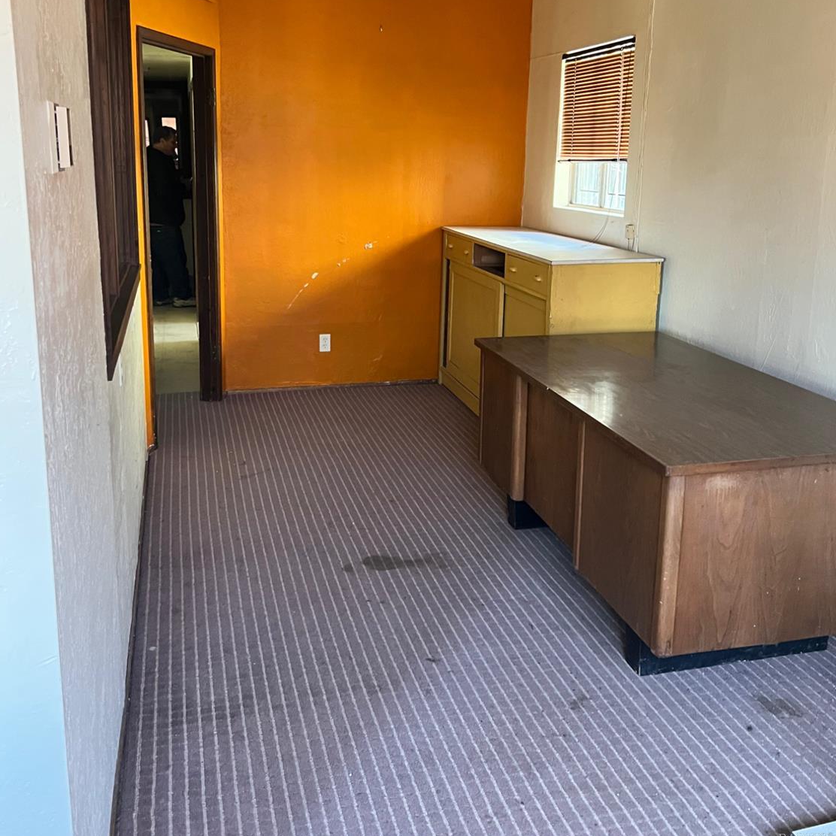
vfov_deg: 51.9
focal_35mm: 31
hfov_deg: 52.5
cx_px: 417
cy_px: 302
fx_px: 847
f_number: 1.5
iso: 400
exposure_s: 1/60
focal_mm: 5.7
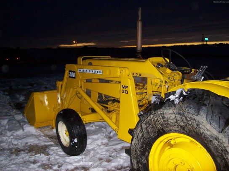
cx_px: 114
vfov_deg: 39.7
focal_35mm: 36
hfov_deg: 51.4
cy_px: 86
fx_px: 238
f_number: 2.7
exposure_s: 1/64
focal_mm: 6
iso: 200
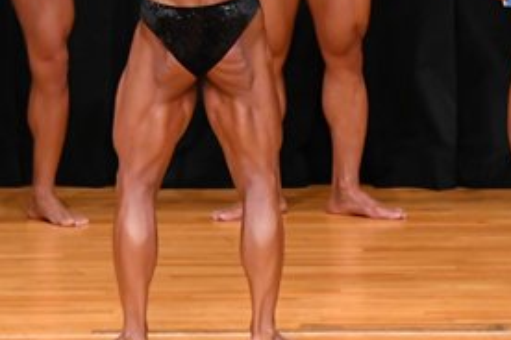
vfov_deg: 2.2
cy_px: 4
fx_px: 8956
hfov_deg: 3.3
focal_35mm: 631
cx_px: 555
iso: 4000
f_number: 5.6
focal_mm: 150
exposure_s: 1/400
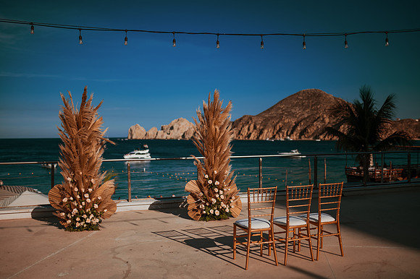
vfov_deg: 37.8
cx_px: 210
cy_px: 140
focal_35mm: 35
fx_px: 408
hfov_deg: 54.5
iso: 50
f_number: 1.4
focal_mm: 35
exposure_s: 1/8000
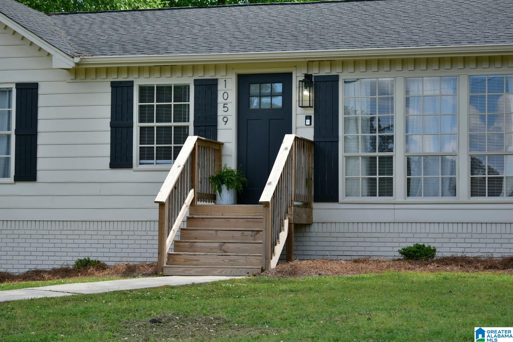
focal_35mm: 82
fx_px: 1176
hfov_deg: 24.6
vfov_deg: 16.6
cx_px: 256
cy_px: 171
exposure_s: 1/500
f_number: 5.6
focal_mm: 55
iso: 250
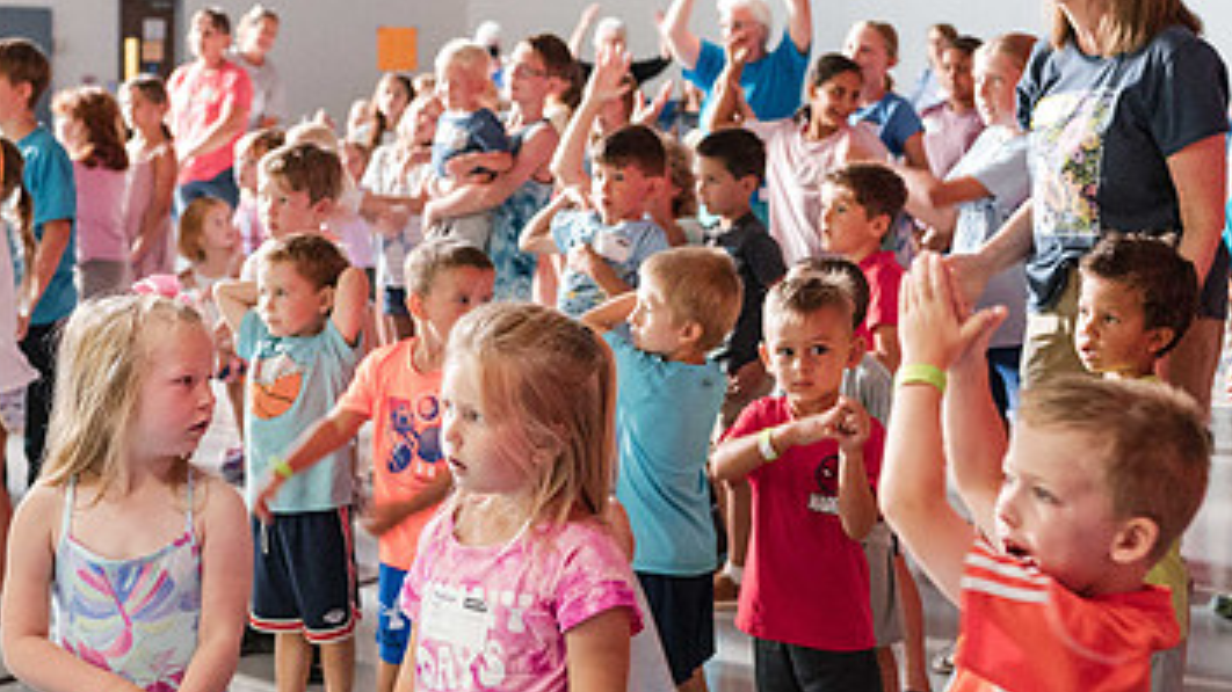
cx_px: 733
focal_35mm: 66
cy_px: 193
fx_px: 2156
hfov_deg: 31.8
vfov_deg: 18.2
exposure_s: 1/60
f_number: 2.8
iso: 8000
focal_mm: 35
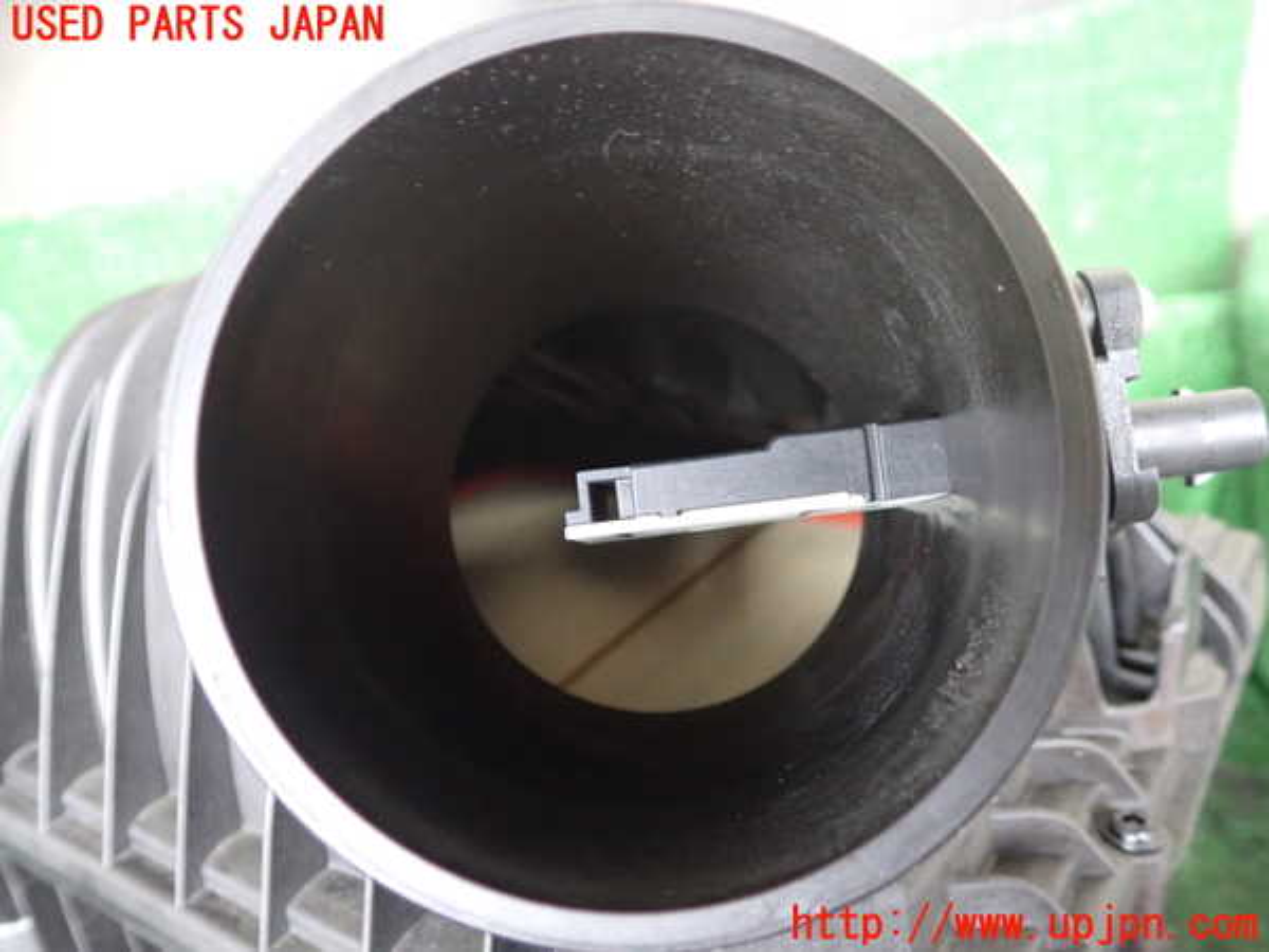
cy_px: 476
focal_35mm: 30
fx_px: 1100
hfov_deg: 60.0
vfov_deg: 46.8
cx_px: 634
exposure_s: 1/20
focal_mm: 5.4
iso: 800
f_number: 2.3
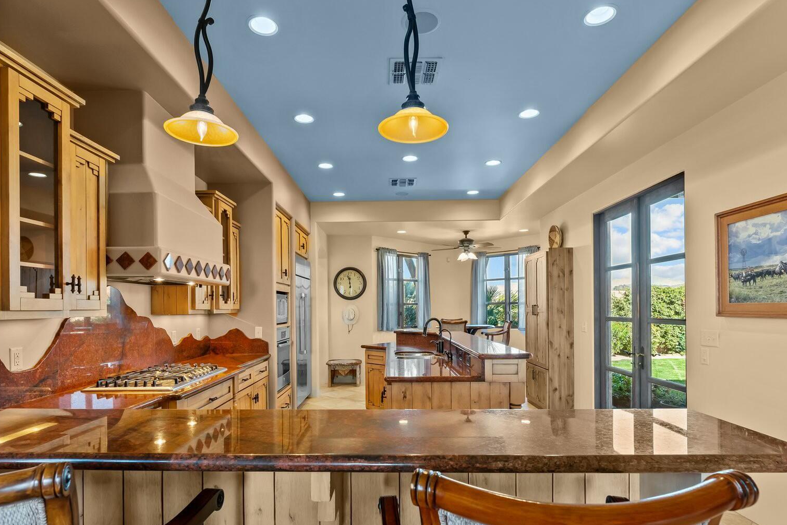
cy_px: 308
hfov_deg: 83.3
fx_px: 442
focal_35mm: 20
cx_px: 379
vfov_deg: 61.0
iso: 400
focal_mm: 14.9
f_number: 8
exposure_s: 1/4
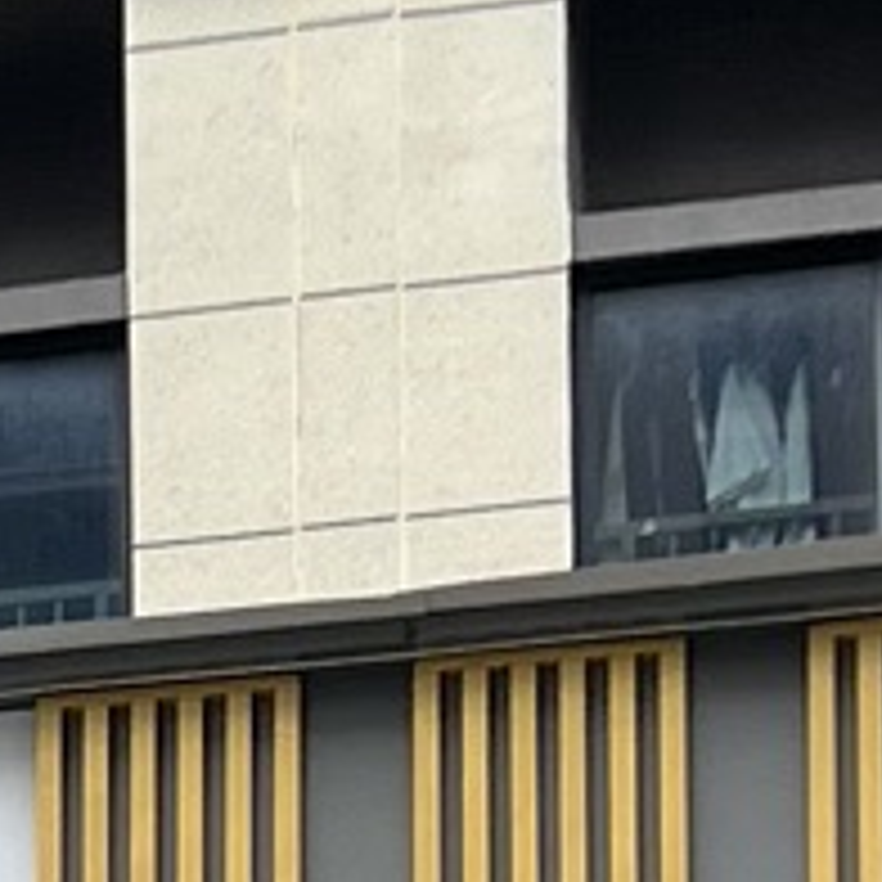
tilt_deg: +6.3
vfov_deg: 6.9
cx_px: -698
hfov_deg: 7.3
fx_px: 6745
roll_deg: -0.2
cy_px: 2385
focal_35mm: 234
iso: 50
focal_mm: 5.7
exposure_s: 1/1724
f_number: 1.5
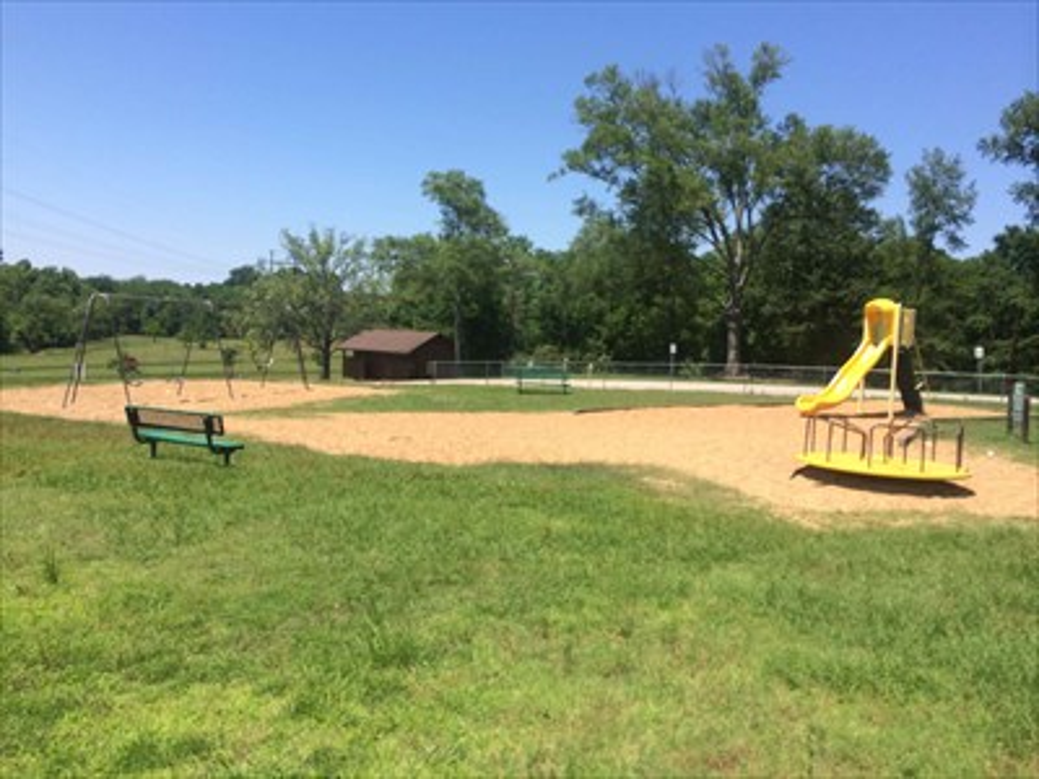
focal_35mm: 30
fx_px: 900
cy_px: 390
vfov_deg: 46.8
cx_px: 520
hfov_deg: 60.0
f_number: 2.2
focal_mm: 4.12
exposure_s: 1/1642
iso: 40
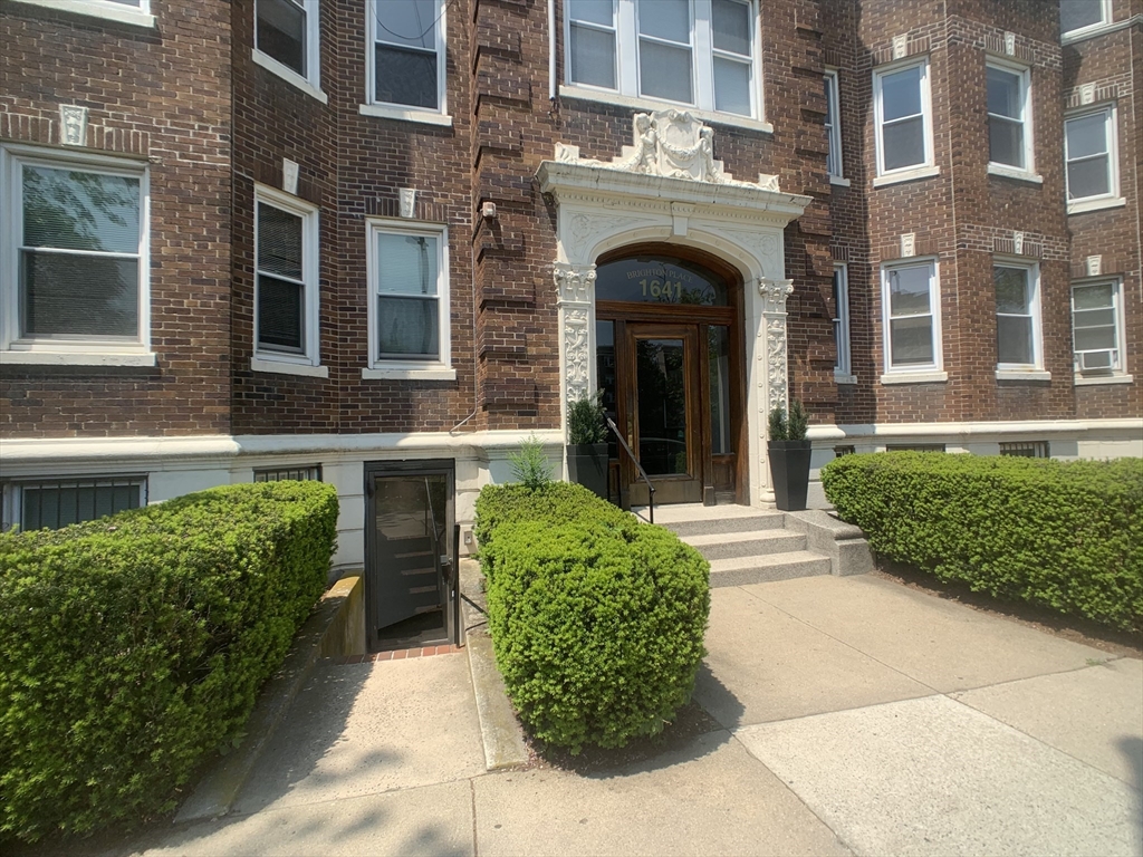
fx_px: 859
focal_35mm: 26
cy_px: 428
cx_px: 572
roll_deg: +1.5
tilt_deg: -0.2
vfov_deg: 53.1
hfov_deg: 67.3
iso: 25
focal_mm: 4.25
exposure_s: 1/1368
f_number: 1.8
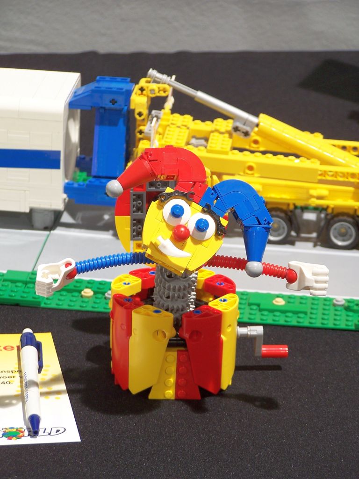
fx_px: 1922
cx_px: 180
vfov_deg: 14.2
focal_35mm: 139
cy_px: 240
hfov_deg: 10.7
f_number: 3.2
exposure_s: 1/3
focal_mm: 23.1
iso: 80
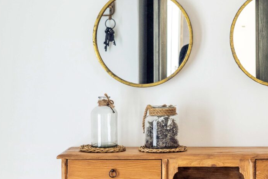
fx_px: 804
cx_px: 180
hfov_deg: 18.9
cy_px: 73
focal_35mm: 108
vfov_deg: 12.7
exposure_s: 1/50
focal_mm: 49
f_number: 8
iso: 800
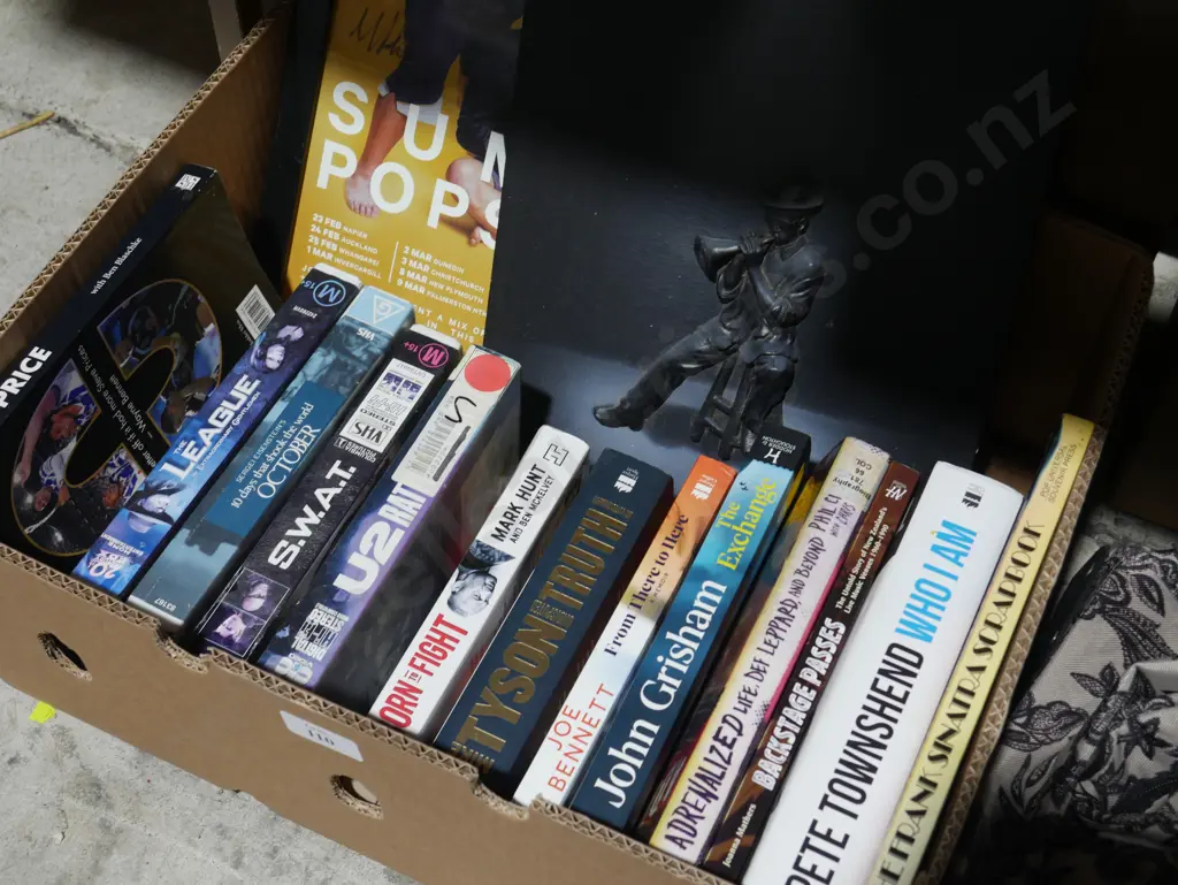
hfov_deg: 38.2
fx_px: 1702
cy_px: 442
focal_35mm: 50
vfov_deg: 29.1
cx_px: 589
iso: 500
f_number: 5.3
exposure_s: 1/60
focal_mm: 25
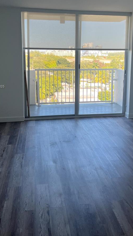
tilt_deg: -5.1
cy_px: 87
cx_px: 75
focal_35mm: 38
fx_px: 238
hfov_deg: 31.1
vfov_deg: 52.2
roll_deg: -0.5
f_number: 1.5
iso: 50
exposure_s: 1/427
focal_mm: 5.7
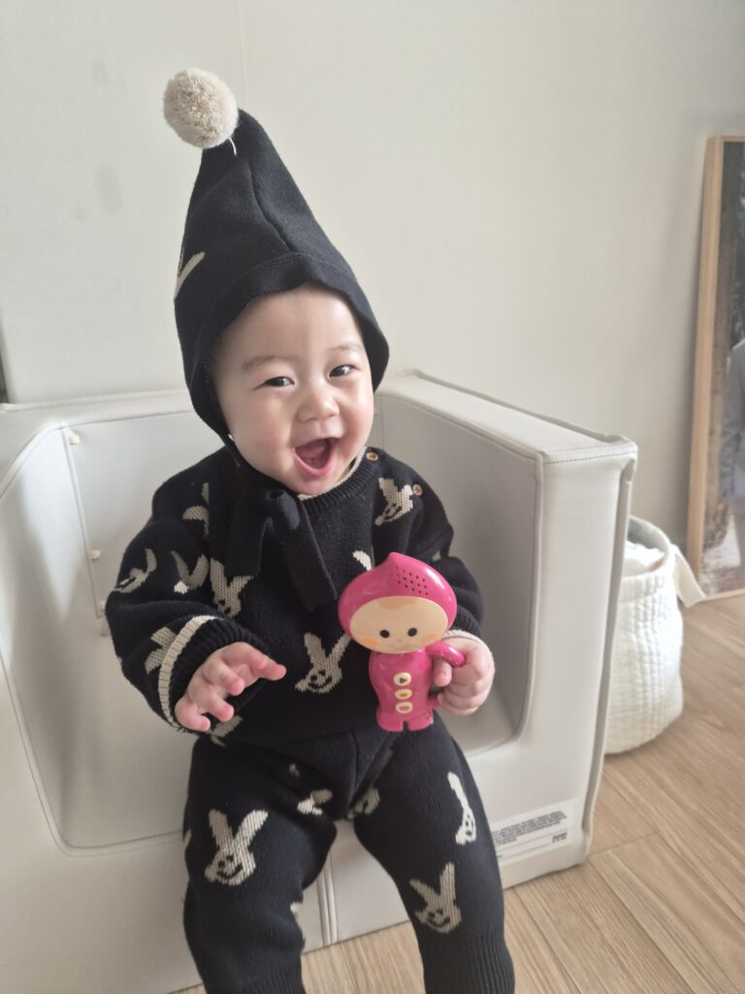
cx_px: 372
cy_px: 497
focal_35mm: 23
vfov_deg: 73.9
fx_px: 660
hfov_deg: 58.9
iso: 200
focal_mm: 5.4
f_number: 1.8
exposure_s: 1/180
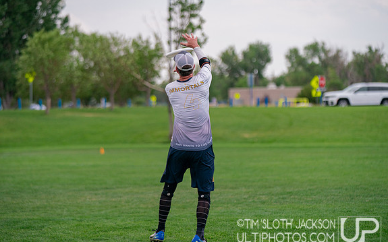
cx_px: 186
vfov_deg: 8.3
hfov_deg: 13.3
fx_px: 1670
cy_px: 137
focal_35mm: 158
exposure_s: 1/6400
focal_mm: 128
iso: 500
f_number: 2.8
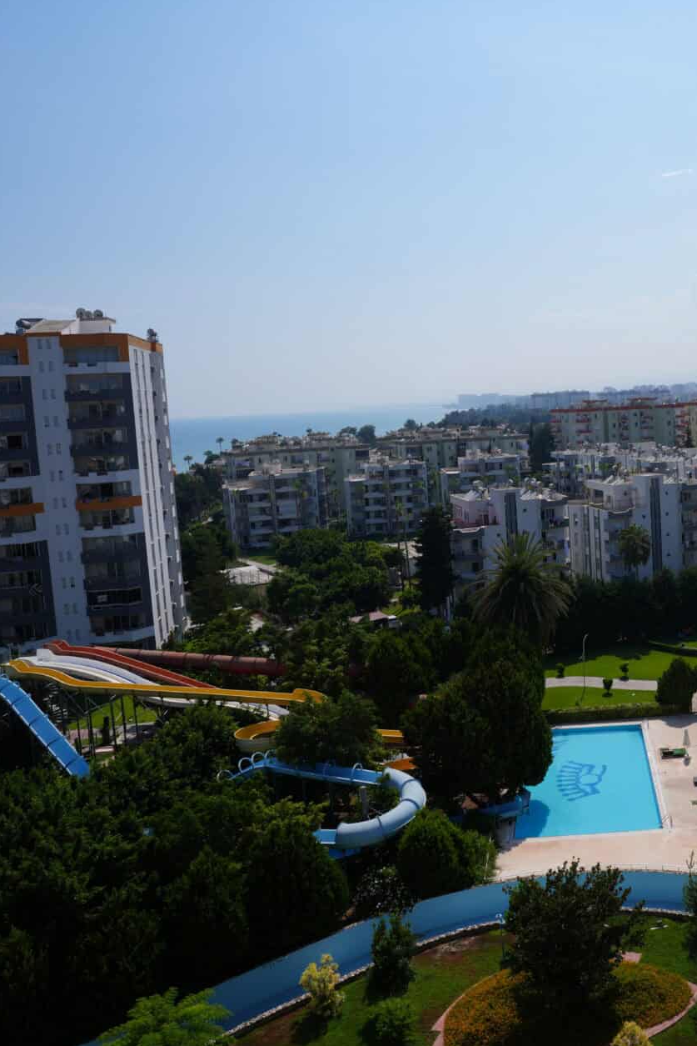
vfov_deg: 60.2
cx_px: 622
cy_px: 485
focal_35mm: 31
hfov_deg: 39.4
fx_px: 900
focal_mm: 19
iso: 100
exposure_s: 1/400
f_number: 10
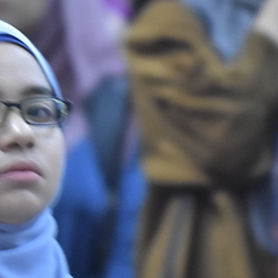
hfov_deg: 1.5
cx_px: -36
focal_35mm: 1141
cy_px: 103
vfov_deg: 1.5
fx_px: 10367
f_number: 2.8
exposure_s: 1/100
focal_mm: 200
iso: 2500
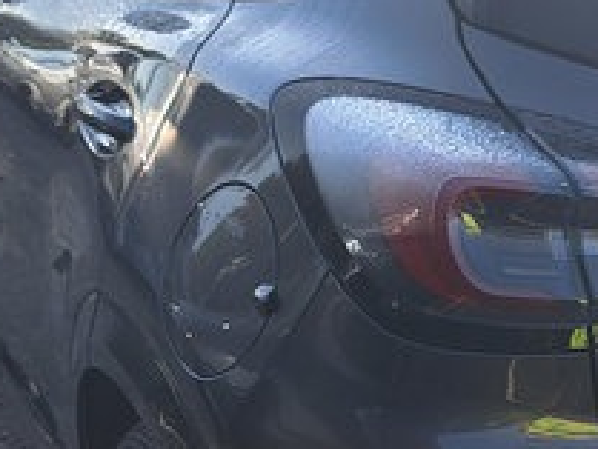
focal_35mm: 92
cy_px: 395
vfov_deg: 15.9
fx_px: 1590
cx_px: 506
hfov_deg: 21.0
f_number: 1.8
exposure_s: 1/697
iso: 50
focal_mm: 5.23
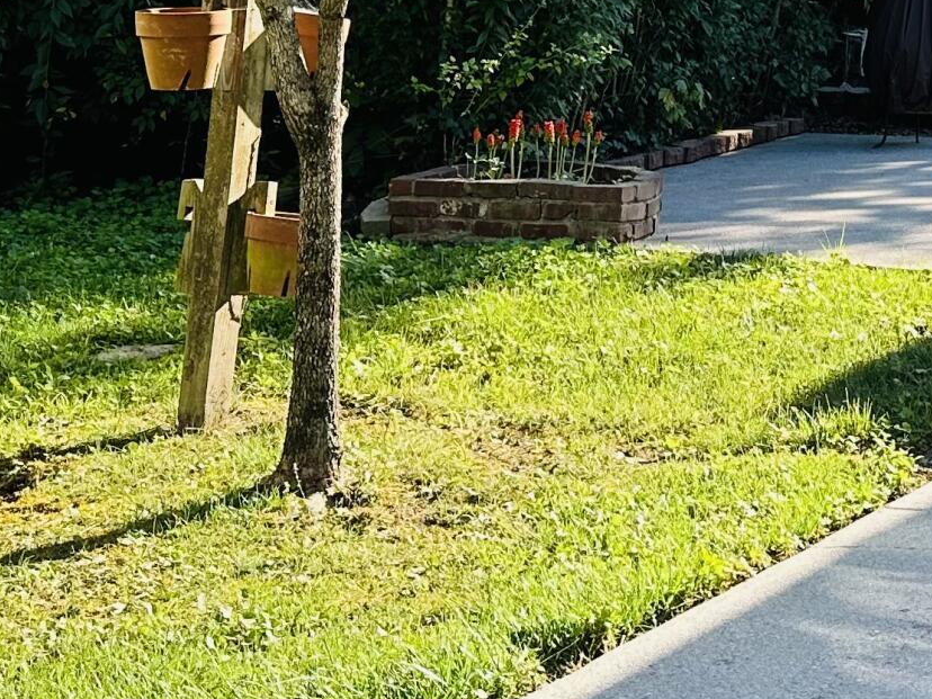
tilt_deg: +2.7
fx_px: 2342
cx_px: 1051
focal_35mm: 87
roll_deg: -1.6
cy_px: -186
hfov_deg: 21.3
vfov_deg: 16.2
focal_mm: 6.86
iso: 80
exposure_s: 1/729
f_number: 1.78
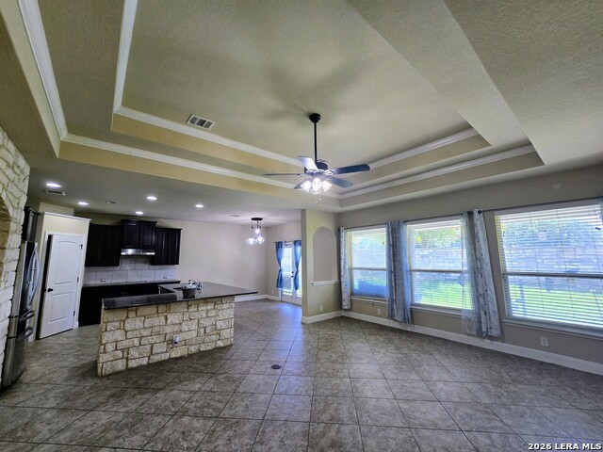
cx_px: 302
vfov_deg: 89.9
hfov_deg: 106.2
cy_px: 226
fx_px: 226
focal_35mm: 13
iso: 100
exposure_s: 1/60
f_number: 2.2
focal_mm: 2.2
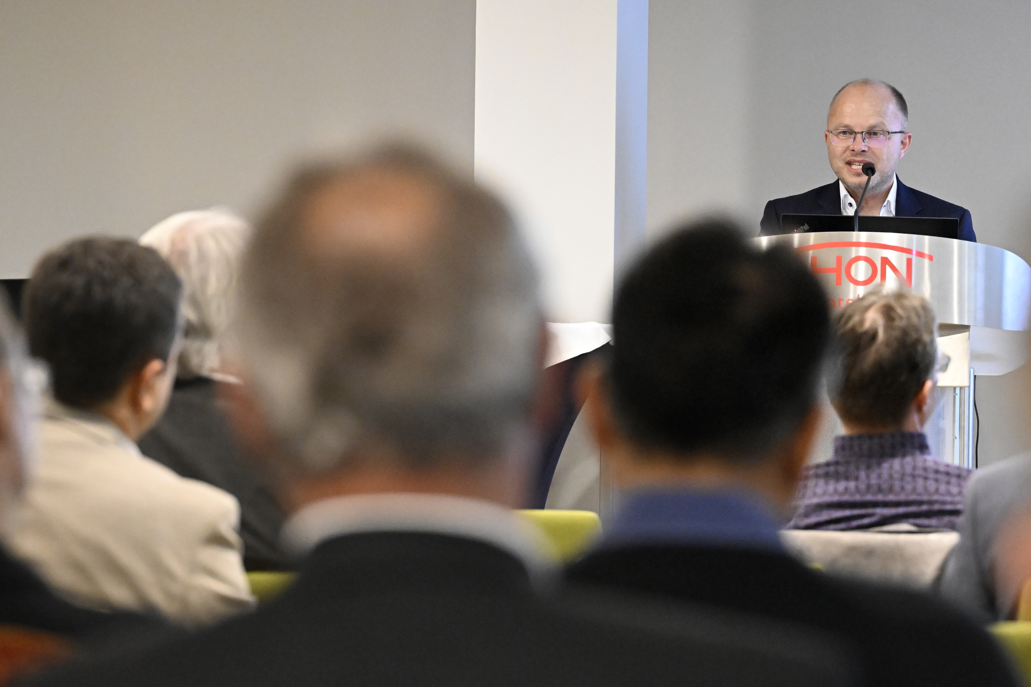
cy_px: 344
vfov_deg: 8.3
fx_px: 4724
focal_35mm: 165
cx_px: 516
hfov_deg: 12.5
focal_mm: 110
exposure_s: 1/250
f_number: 3.5
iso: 6400
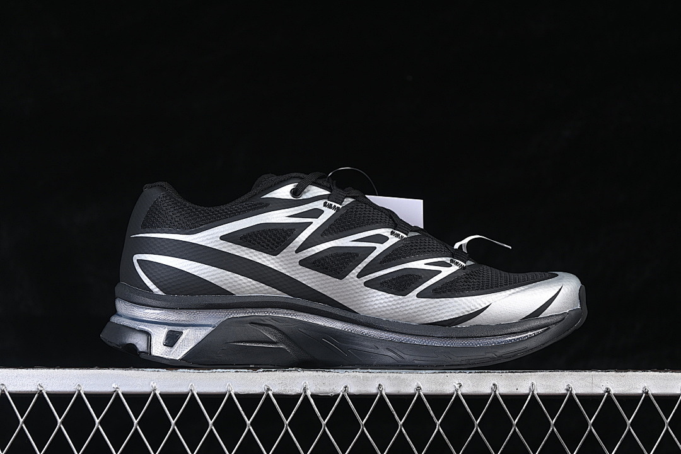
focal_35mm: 75
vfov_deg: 18.2
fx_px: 1419
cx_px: 340
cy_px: 227
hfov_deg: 27.0
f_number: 6.3
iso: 160
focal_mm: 50
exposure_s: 1/60
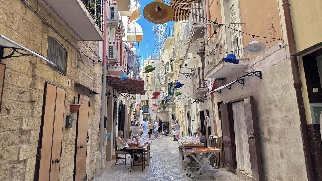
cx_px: 157
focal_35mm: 27
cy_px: 67
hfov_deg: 69.8
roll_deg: +1.6
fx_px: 231
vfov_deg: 42.6
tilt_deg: +12.7
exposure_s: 1/469
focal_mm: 6.86
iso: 80
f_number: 1.78
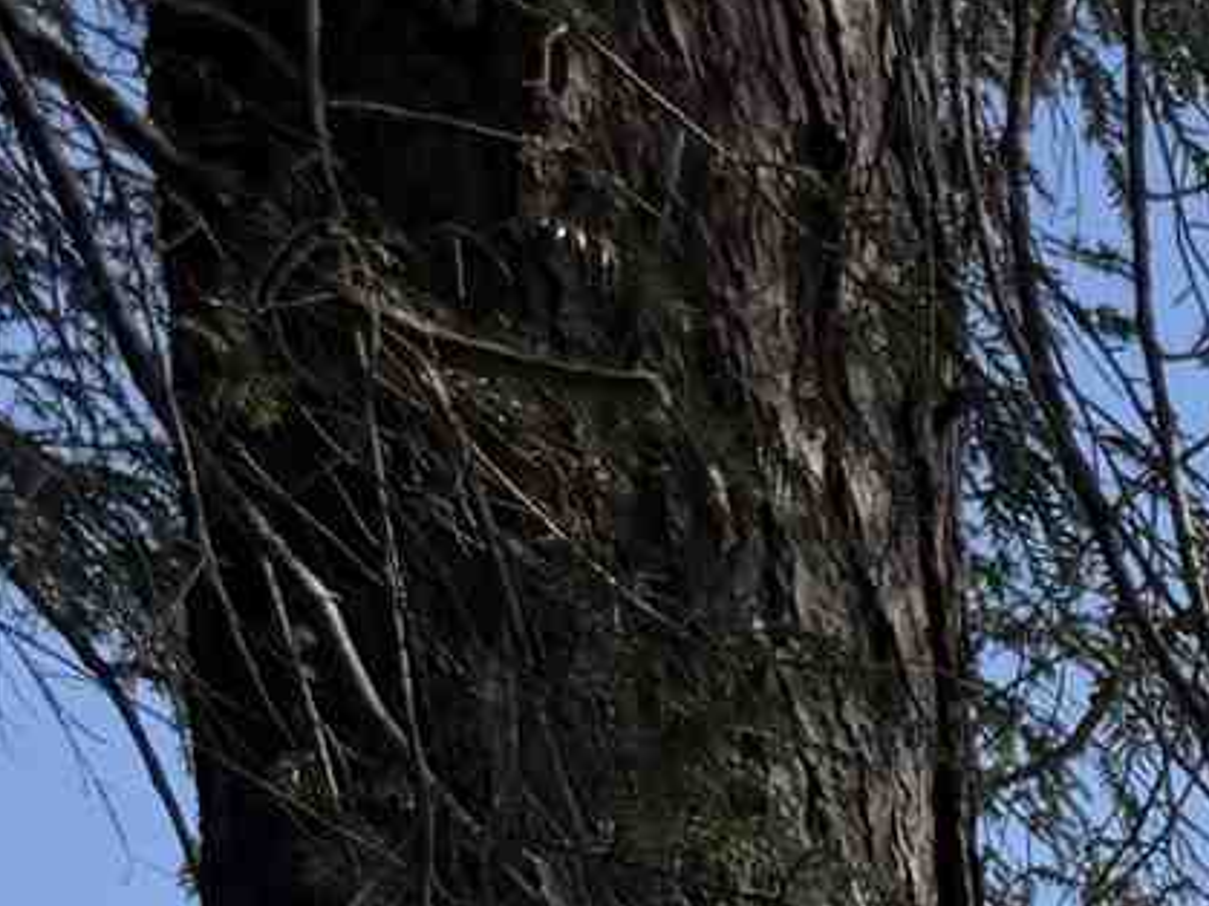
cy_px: 3217
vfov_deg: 7.0
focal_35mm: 176
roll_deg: +2.3
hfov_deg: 9.6
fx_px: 6145
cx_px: 3154
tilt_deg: -7.3
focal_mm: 6.76
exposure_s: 1/4673
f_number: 1.78
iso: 80
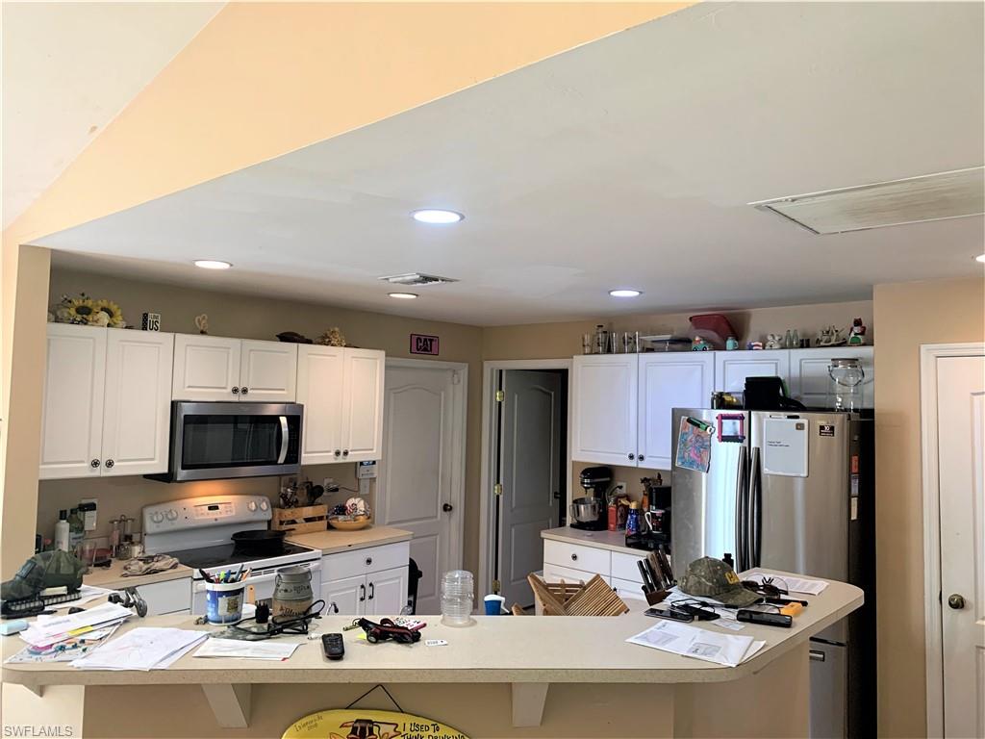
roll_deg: -1.0
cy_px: 370
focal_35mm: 26
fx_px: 740
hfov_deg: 67.3
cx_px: 492
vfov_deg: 53.1
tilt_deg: +2.9
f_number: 1.8
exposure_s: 1/60
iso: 125
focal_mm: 4.25
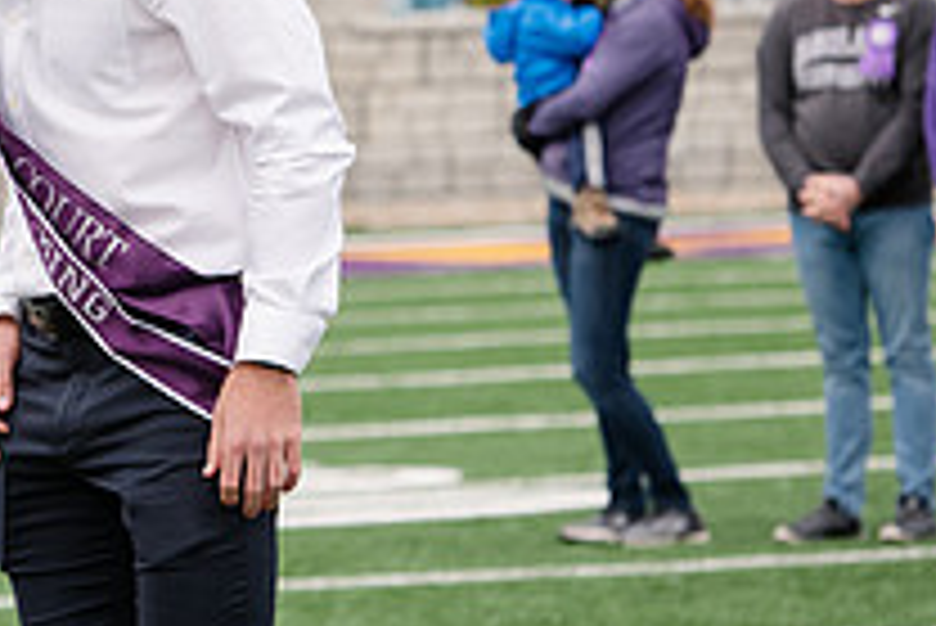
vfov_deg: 3.9
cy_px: -101
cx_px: -140
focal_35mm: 348
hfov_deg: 5.9
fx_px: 9054
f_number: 5
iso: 320
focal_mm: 125
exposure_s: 1/800
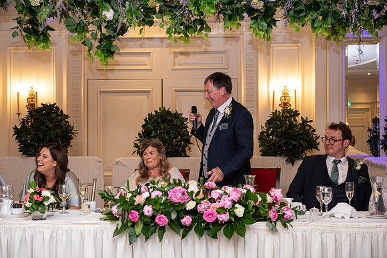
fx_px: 645
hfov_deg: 33.4
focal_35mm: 60
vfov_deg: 22.6
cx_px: 194
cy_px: 129
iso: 800
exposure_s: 1/160
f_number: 3.5
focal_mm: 60
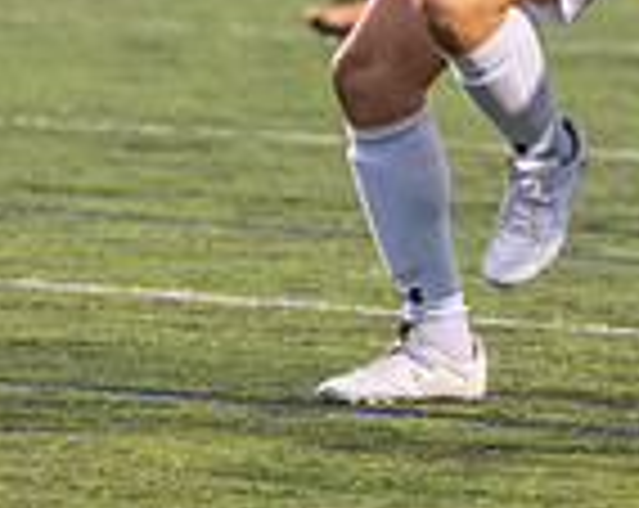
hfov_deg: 2.5
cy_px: -146
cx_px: 552
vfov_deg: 2.0
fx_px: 14627
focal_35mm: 775
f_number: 2.8
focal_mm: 141
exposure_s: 1/1250
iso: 5000
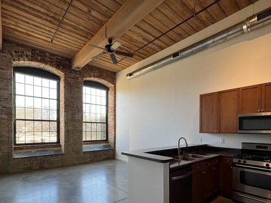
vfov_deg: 69.7
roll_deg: -0.2
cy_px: 133
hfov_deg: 87.8
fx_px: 141
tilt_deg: -1.2
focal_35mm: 18
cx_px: 134
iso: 100
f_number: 1.8
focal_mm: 1.57
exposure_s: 1/120
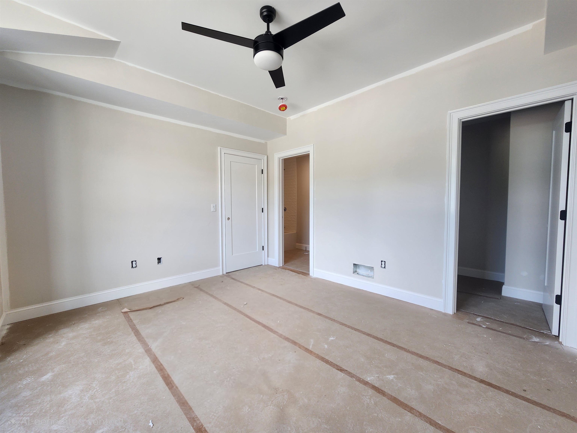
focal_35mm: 13
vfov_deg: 89.9
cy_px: 216
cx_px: 288
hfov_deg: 106.2
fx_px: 217
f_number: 2.2
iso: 80
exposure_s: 1/60.2
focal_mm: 2.2
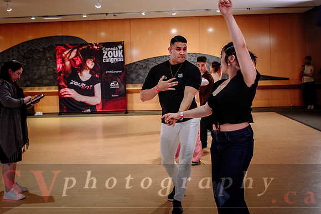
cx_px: 160
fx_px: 374
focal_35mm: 42
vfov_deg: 31.9
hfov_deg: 46.4
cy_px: 107
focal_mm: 28
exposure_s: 1/200
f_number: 3.2
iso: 1250
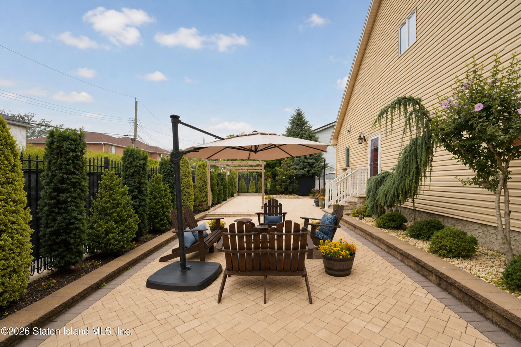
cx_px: 260
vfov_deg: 73.8
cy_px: 174
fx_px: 232
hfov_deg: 96.7
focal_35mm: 16
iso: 100
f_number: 5
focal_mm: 16
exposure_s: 1/250
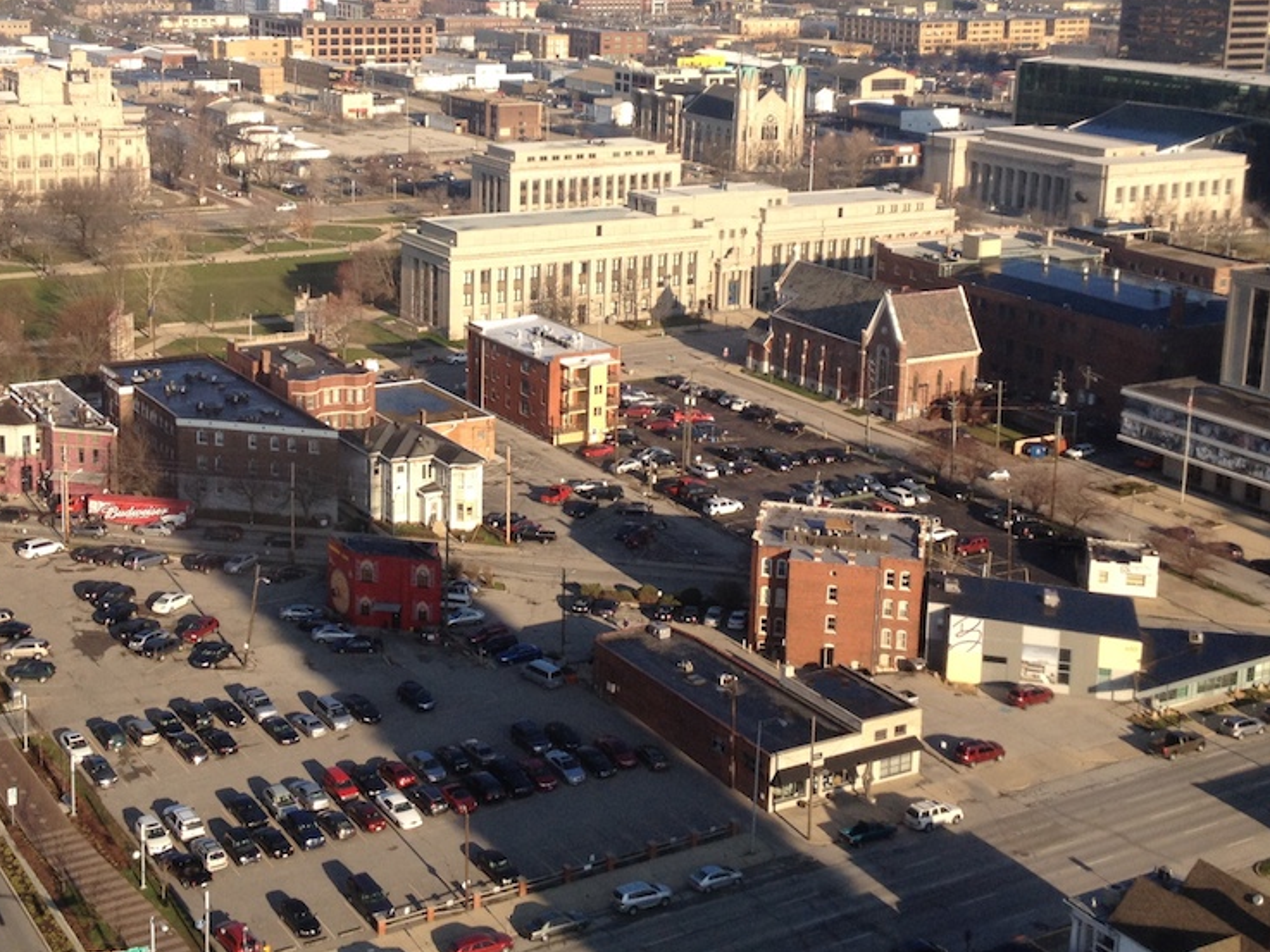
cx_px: 569
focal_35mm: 57
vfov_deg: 25.5
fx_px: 2092
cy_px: 305
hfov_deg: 33.7
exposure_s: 1/341
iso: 50
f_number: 2.4
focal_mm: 4.28
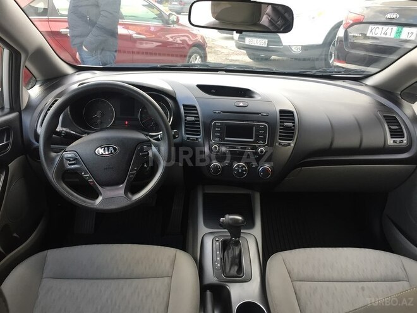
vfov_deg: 48.2
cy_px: 156
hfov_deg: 61.7
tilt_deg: -21.7
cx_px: 208
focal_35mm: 29
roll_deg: -3.0
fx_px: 349
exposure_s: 1/33
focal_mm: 4.15
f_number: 2.2
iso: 32
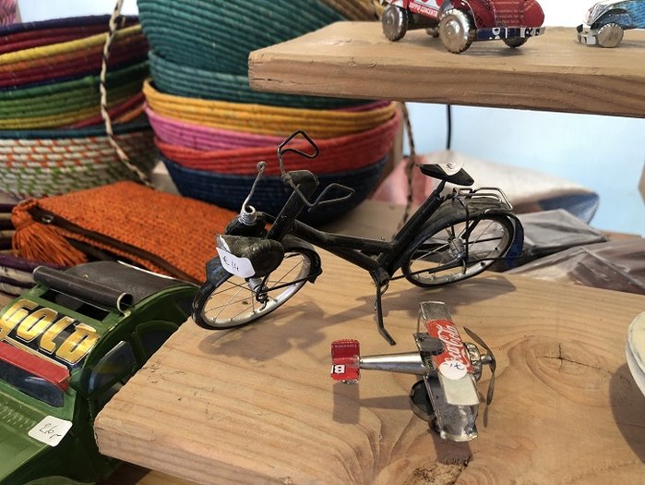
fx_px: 522
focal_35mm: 28
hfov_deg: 63.4
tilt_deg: -27.2
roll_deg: +2.6
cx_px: 322
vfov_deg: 49.8
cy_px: 242
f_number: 1.8
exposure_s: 1/33
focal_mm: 3.99
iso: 25
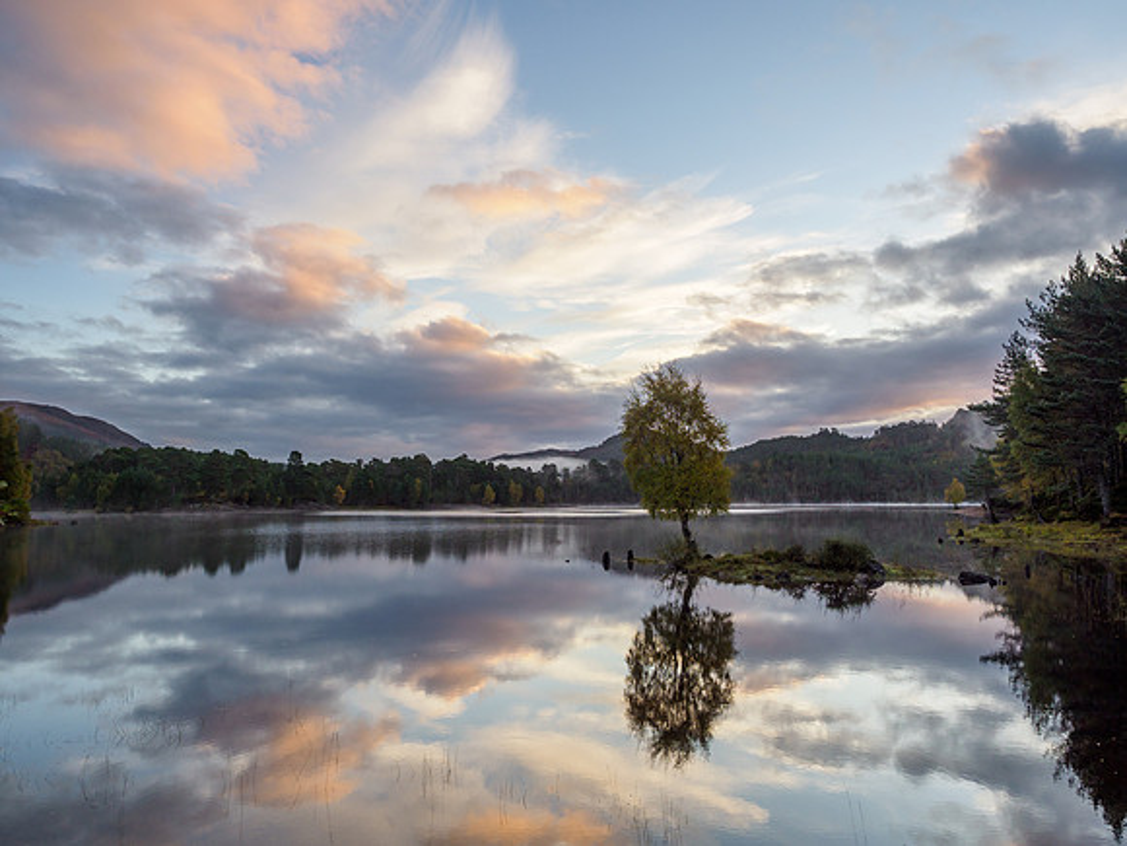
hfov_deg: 71.6
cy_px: 423
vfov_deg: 56.8
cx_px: 564
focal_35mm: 24
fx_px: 781
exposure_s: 1/25
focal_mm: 12
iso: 200
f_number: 7.1
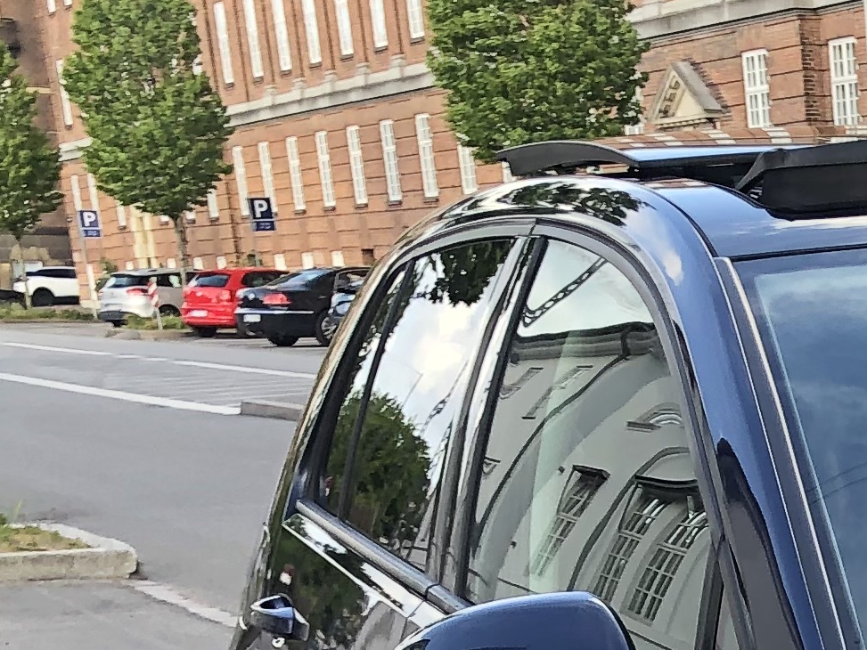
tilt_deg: -18.2
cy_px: 1246
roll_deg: +0.9
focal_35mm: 116
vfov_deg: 11.6
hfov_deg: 15.1
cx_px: 1464
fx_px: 2906
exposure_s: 1/234
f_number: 1.8
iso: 20
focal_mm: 4
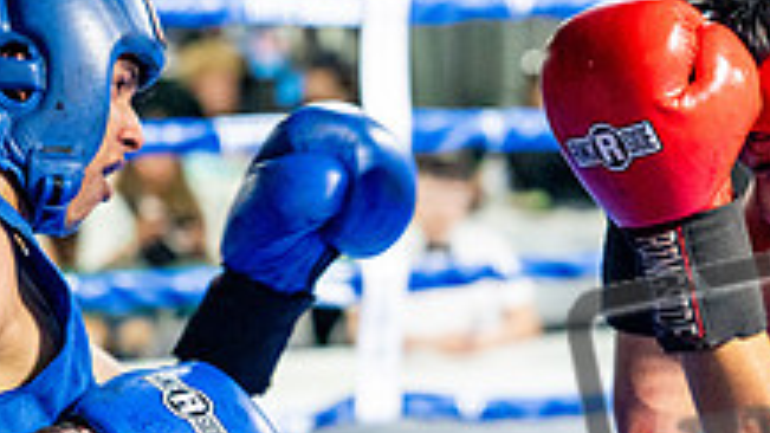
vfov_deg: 8.6
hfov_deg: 15.3
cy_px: 350
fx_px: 2858
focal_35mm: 140
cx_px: 575
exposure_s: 1/800
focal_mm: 50
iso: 4000
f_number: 2
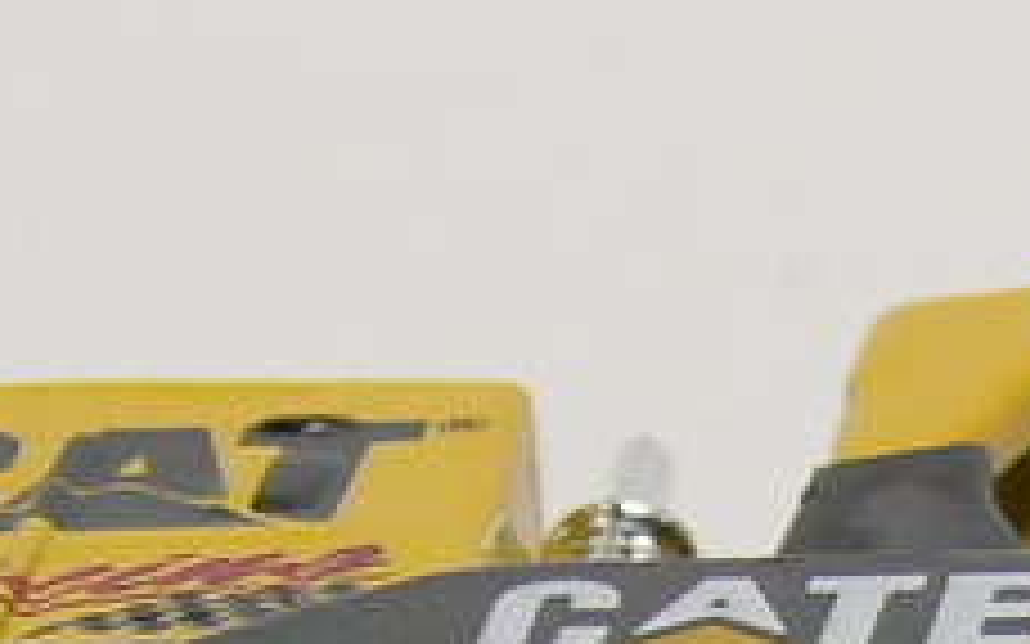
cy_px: 1261
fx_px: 13078
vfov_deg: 2.8
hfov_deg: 4.5
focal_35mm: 466
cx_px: 2029
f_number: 4
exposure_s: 1/30
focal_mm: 10.3
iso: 100
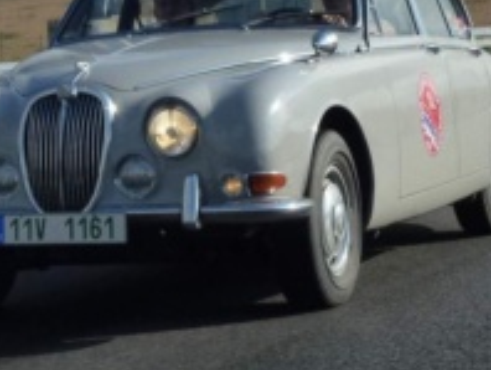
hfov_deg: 12.8
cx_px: 124
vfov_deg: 9.6
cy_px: 83
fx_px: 2187
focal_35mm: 154
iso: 160
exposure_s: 1/1000
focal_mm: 10.9
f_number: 4.5
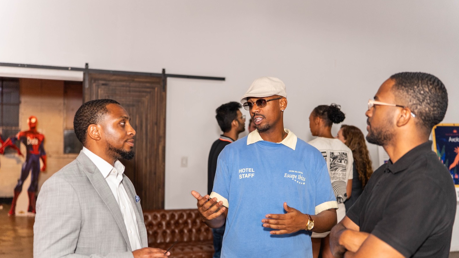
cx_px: 229
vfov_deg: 31.9
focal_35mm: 37
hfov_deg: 54.0
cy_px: 153
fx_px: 450
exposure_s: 1/125
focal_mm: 35
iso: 1000
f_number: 2
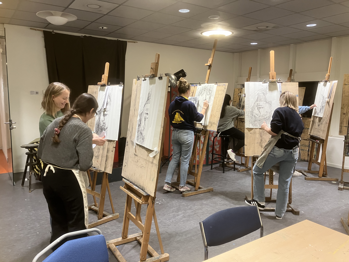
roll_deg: -0.2
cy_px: 131
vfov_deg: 49.7
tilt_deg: -6.5
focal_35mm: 28
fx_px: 282
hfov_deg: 63.4
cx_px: 174
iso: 160
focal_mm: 3.99
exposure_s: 1/50
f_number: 1.8
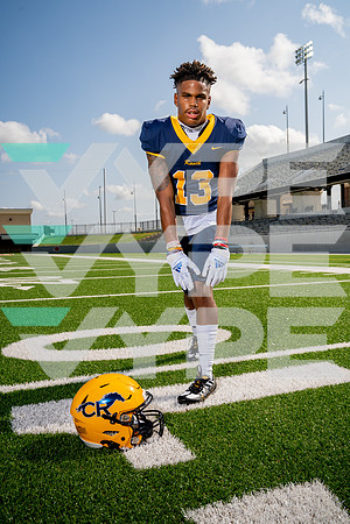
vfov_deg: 60.3
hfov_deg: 42.3
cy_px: 262
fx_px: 452
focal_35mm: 31
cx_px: 175
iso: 100
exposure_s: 1/250
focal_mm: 31
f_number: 7.1
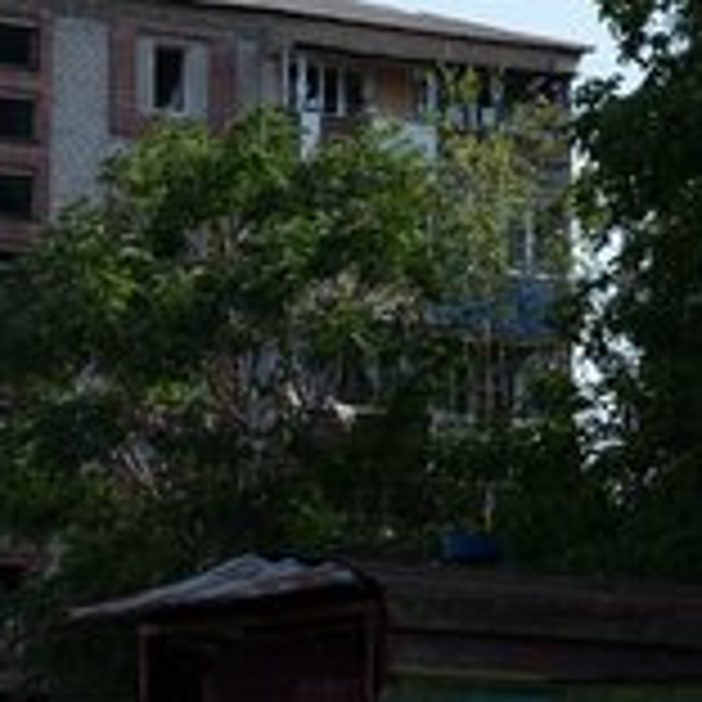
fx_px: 2455
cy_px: 452
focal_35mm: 107
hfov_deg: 15.9
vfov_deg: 16.2
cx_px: -45
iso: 100
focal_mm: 49
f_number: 2.8
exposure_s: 1/1250
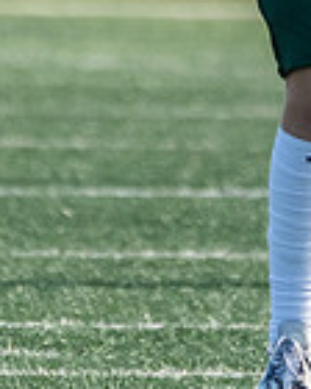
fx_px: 29949
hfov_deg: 0.6
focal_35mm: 2603
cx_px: 390
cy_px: -164
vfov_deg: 0.7
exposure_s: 1/1250
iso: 1250
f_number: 8
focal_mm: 560
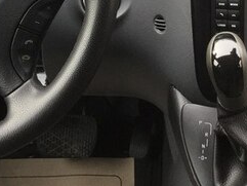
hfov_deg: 23.0
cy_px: -66
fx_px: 607
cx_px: 114
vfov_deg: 16.3
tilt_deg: -31.8
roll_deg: +1.4
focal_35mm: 85
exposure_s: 1/100
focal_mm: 3.3
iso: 40
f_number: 2.4
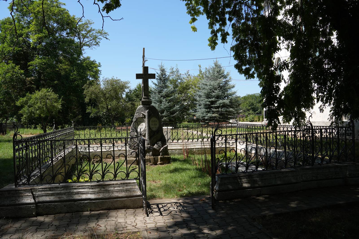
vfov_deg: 47.9
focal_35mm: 27
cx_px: 180
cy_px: 120
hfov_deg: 67.4
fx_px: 269
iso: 100
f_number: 9
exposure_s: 1/160
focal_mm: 18
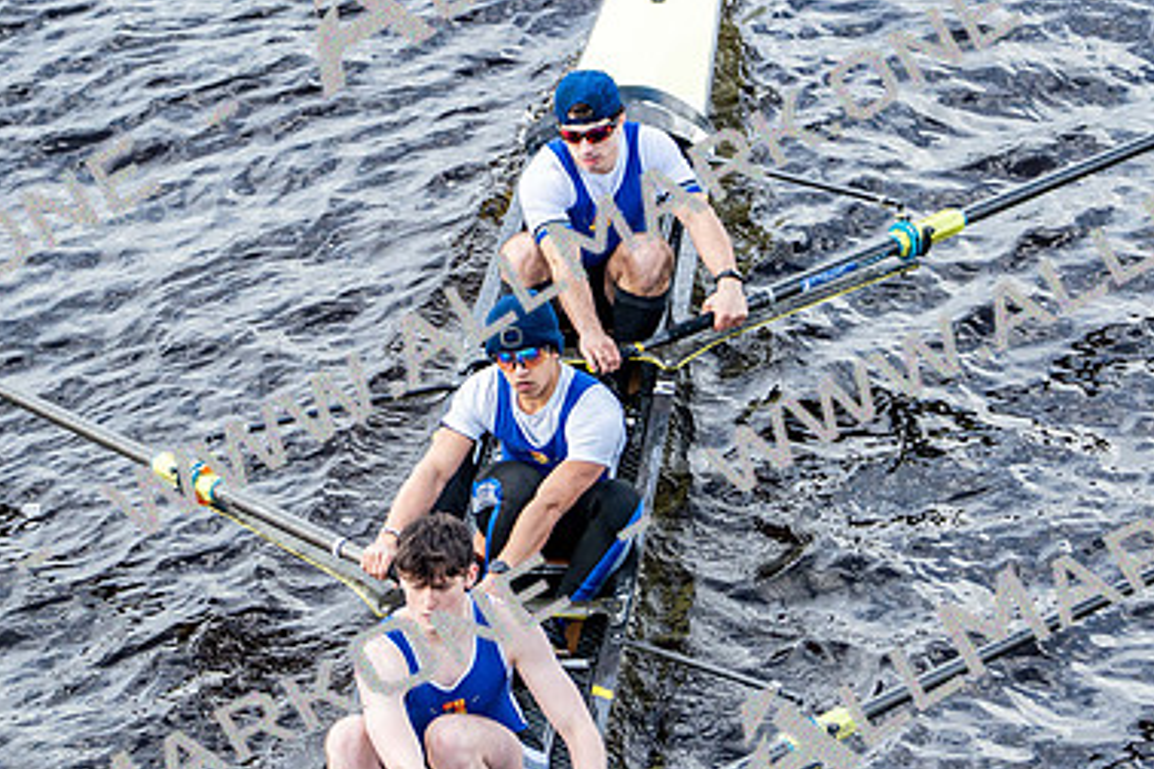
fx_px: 9840
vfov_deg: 4.5
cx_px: 479
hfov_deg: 6.7
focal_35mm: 307
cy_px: 545
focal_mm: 200
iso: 1250
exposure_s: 1/1250
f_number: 5.6
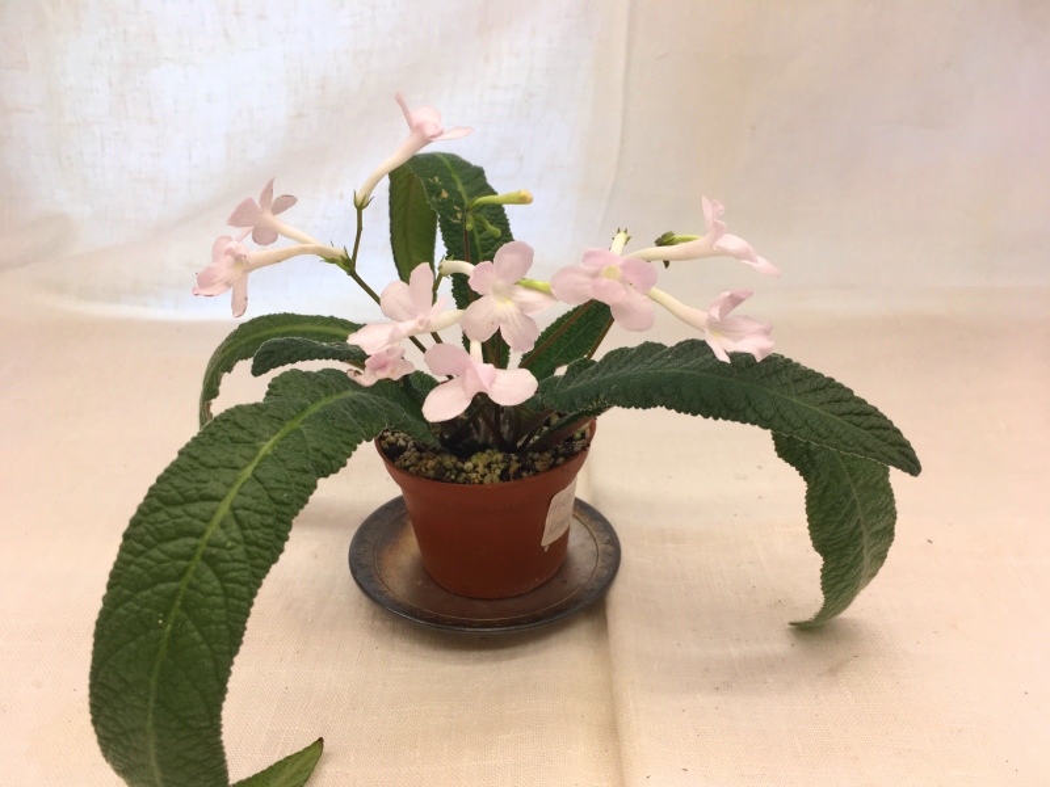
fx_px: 880
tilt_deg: -23.6
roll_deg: -1.3
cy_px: 394
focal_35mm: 29
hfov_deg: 61.7
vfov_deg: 48.2
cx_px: 525
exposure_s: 1/100
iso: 32
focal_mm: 4.15
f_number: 2.2
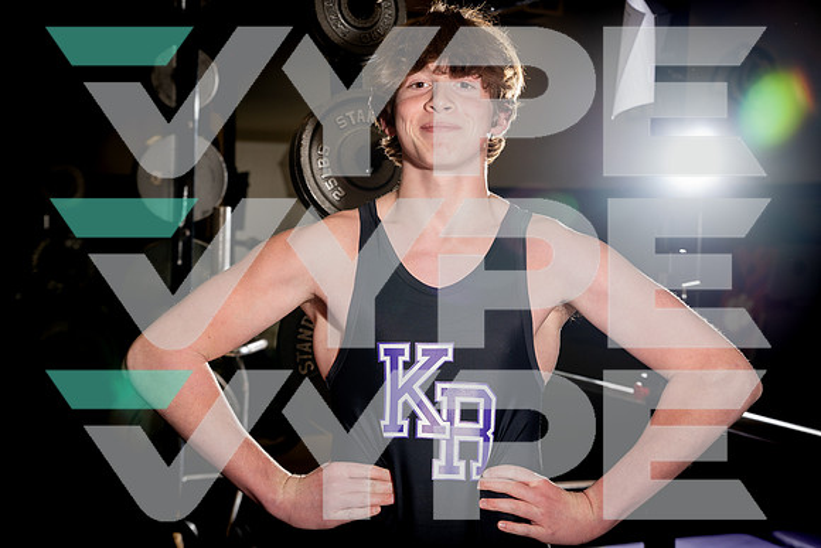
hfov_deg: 37.5
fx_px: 1209
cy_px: 274
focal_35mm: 53
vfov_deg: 25.5
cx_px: 410
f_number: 5
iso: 500
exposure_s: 1/250
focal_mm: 53
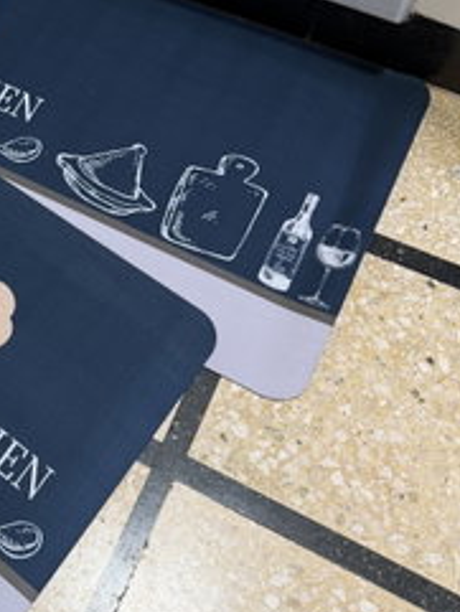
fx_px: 938
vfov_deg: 35.1
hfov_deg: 25.6
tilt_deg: -57.1
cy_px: 126
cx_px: -43
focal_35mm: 53
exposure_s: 1/50
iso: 125
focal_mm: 6.76
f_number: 1.78
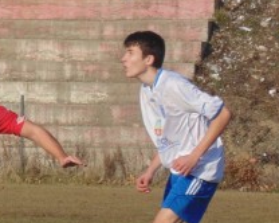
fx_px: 3968
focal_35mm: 481
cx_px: -38
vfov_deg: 3.2
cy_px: 199
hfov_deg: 4.0
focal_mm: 27.8
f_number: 5.2
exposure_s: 1/640
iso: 80
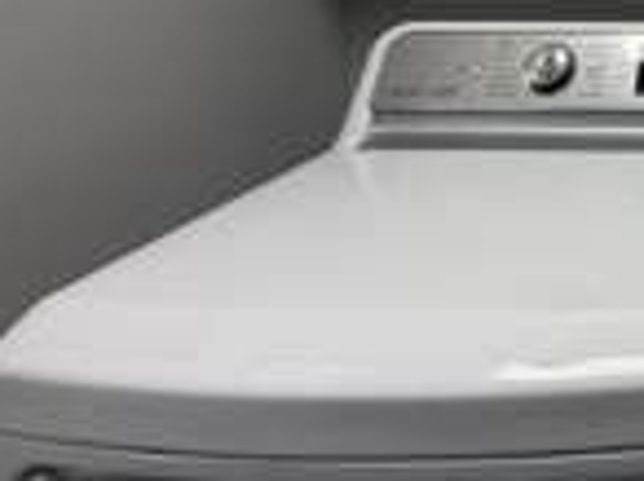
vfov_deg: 27.5
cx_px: 834
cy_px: -99
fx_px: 854
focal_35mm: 46
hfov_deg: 31.8
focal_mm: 2.22
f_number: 2.2
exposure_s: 1/120
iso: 125
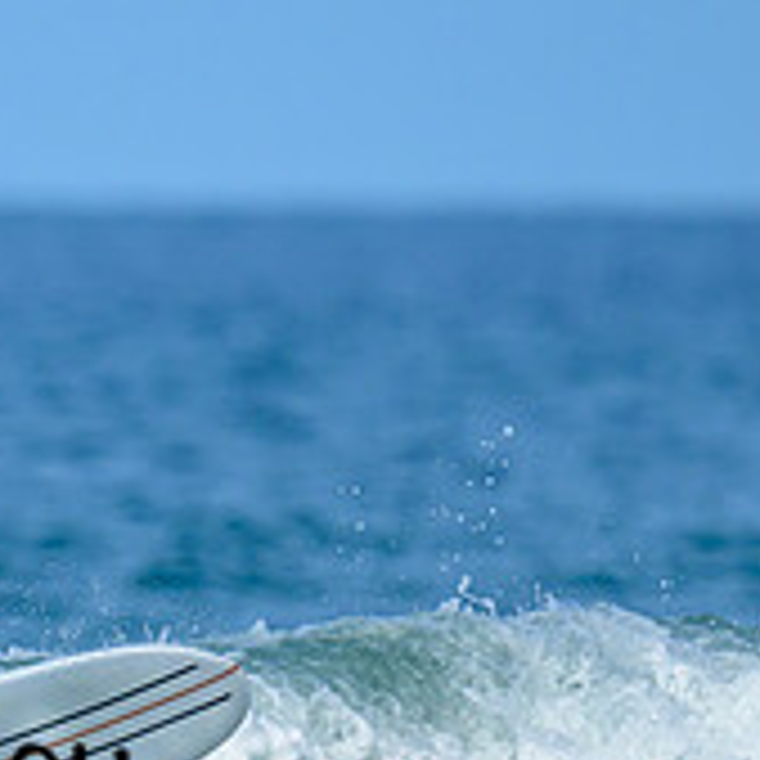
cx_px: -490
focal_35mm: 3214
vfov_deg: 0.5
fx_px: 79834
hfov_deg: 0.5
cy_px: 558
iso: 250
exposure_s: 1/2000
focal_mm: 800
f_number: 6.3
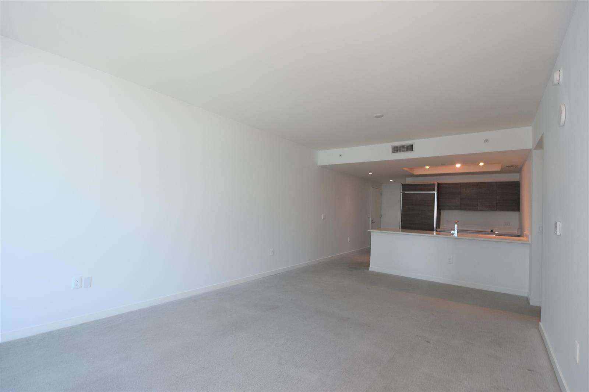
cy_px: 196
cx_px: 294
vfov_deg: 77.3
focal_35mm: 15
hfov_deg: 100.4
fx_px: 245
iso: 200
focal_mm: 10
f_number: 5
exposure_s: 1/60
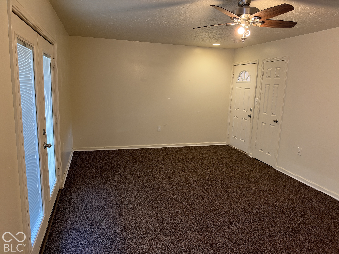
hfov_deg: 71.6
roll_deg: -1.6
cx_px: 170
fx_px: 235
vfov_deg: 56.8
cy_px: 127
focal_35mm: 24
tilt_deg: -9.2
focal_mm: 6.93
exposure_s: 1/60
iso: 200
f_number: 1.8
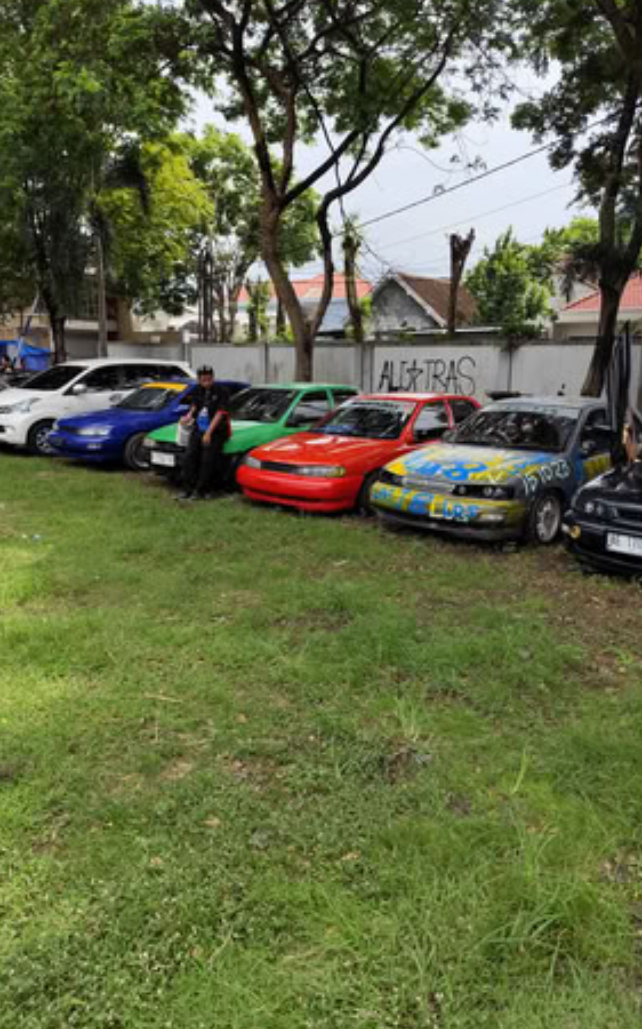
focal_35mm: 26
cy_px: 517
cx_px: 334
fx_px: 728
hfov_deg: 47.6
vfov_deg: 70.4
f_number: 1.65
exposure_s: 1/1282
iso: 50
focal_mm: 6.19
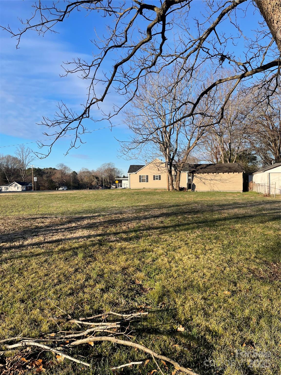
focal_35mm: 26
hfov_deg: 53.1
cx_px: 140
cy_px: 188
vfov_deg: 67.3
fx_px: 281
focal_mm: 4.2
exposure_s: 1/1887
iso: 32
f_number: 1.6
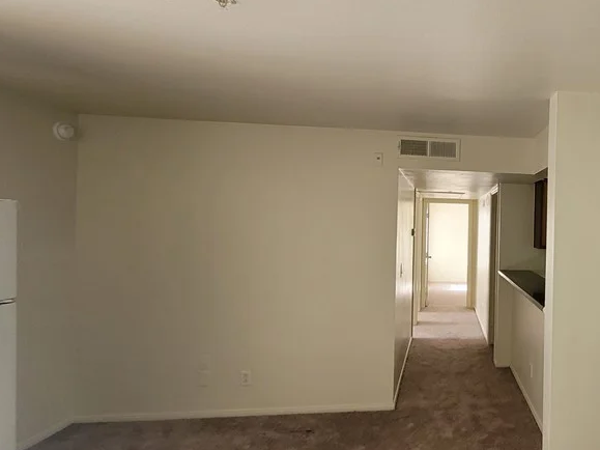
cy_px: 228
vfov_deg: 58.9
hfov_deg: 64.5
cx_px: 513
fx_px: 399
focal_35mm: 23
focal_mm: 2.2
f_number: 2.2
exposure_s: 1/60
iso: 250
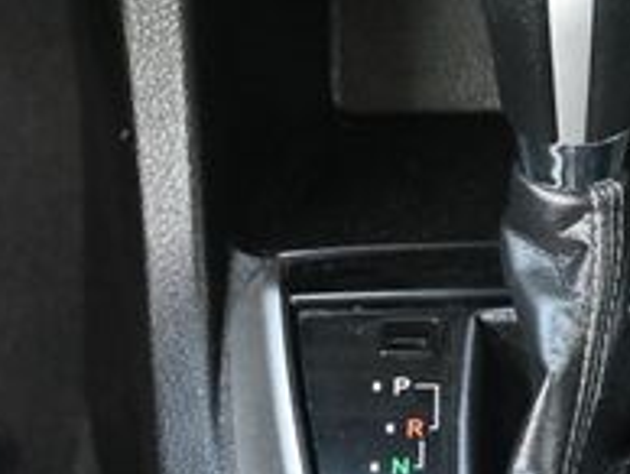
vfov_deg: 8.7
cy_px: 455
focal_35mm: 171
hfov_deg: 11.5
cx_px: 552
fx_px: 3116
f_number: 5.3
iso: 3200
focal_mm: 36
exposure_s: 1/80
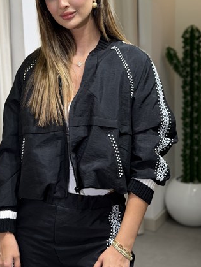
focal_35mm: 61
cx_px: 80
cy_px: 102
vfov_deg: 31.5
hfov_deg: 24.0
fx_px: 472
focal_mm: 6.76
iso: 64
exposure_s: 1/227
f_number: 1.78
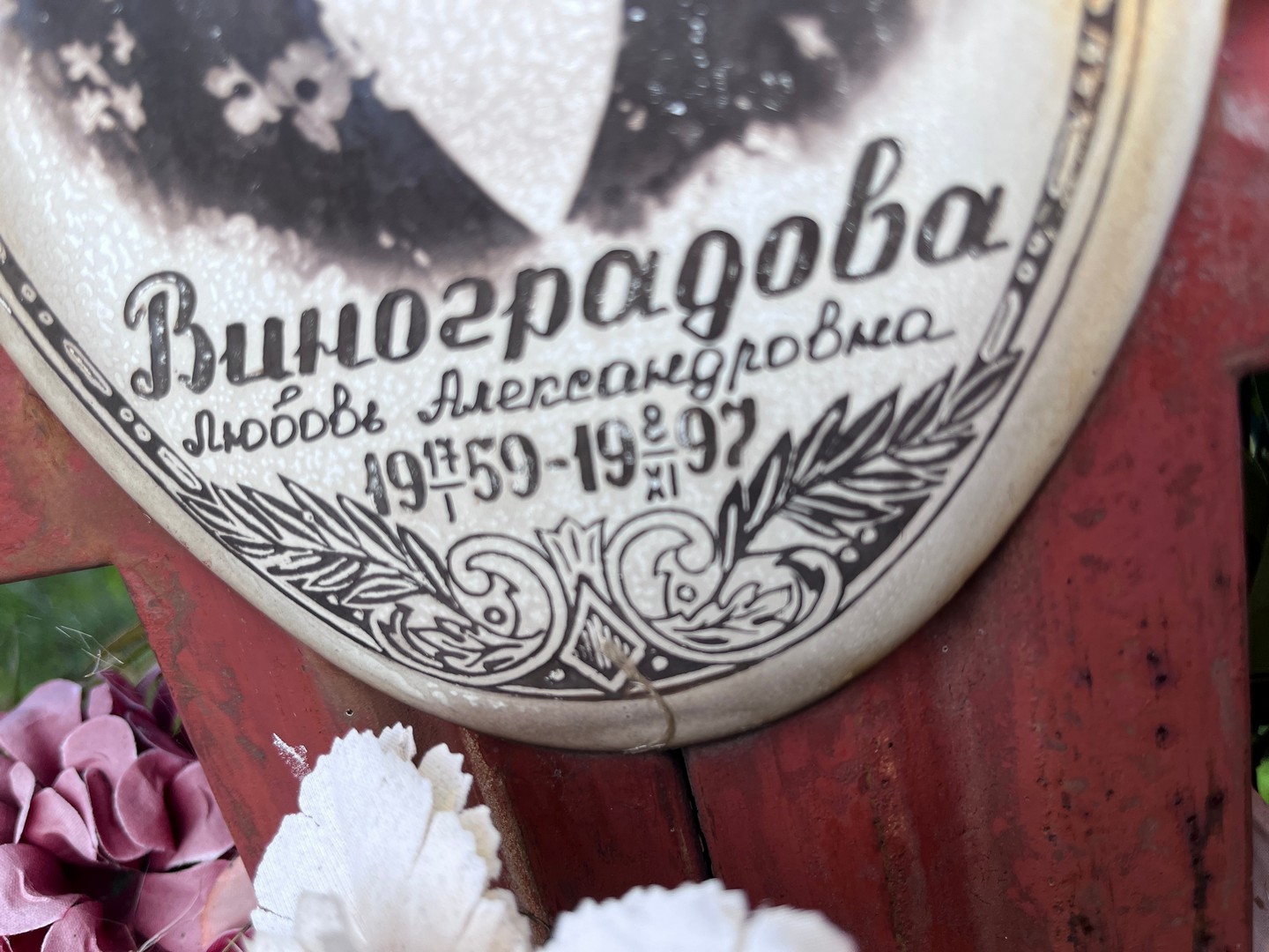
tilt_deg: -18.2
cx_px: 634
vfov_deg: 53.1
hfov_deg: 67.3
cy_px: 476
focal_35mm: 26
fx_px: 953
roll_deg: +17.2
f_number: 1.6
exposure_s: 1/827
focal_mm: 5.1
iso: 50
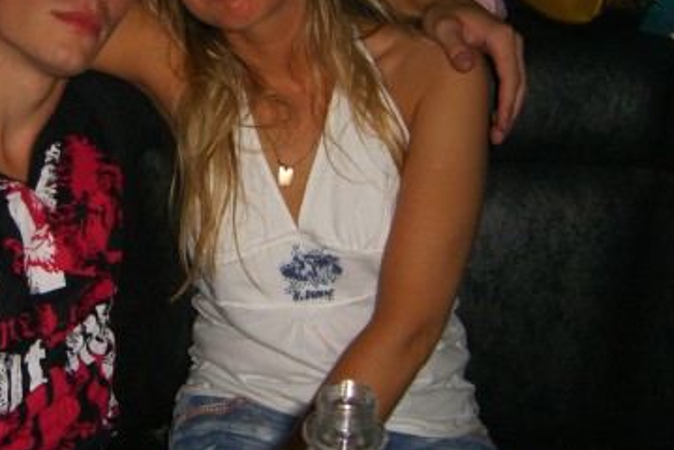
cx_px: 163
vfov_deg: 20.6
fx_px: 1237
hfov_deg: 30.0
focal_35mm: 66
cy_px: 146
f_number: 2.8
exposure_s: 1/60
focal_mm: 7.9
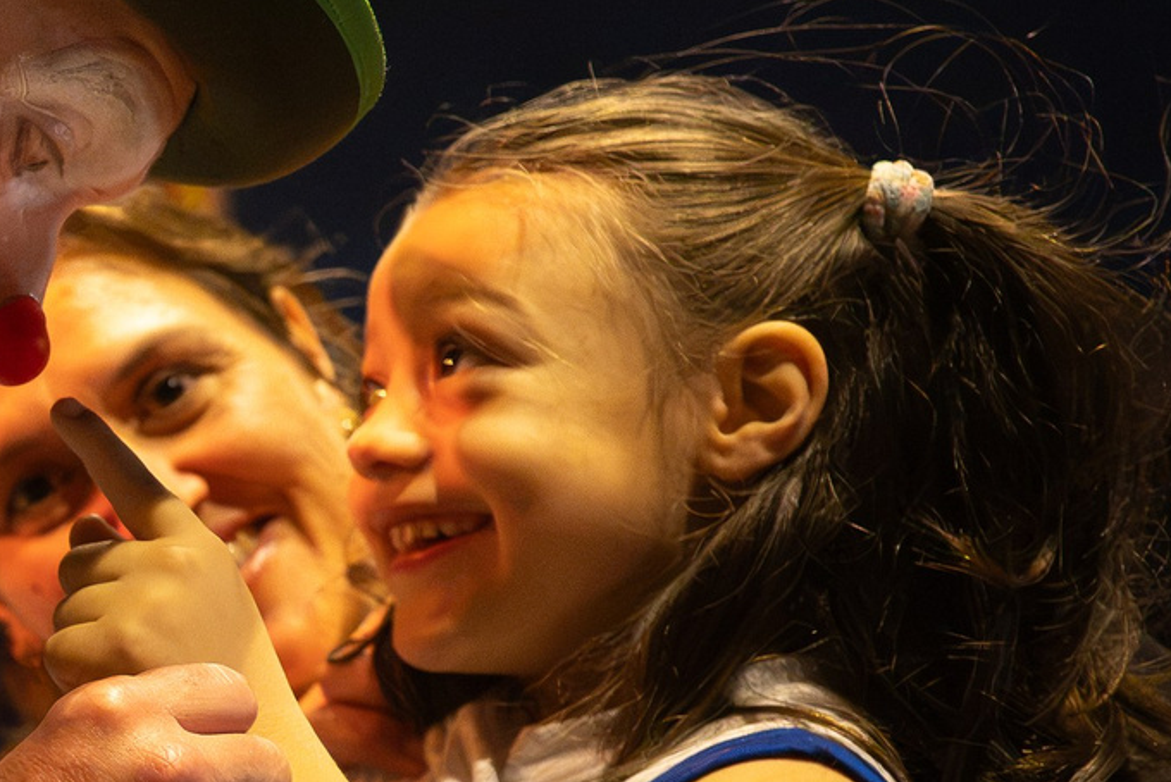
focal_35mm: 96
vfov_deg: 14.2
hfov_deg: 17.7
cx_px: -852
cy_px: 648
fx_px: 3124
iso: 6400
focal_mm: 24
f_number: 2.8
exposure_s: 1/800
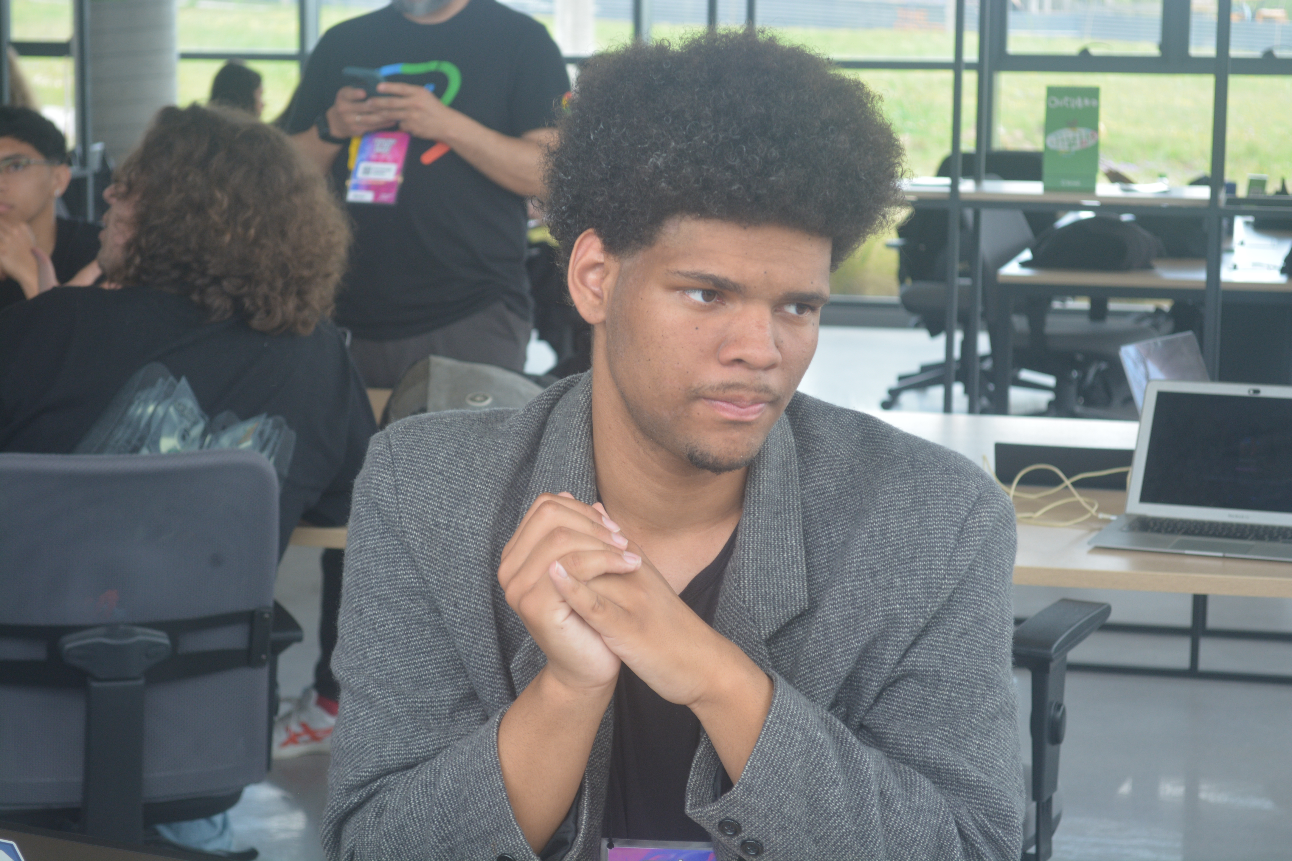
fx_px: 2961
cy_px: 430
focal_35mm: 82
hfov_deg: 24.6
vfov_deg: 16.6
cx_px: 646
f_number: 5.6
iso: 400
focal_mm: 55
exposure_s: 1/125
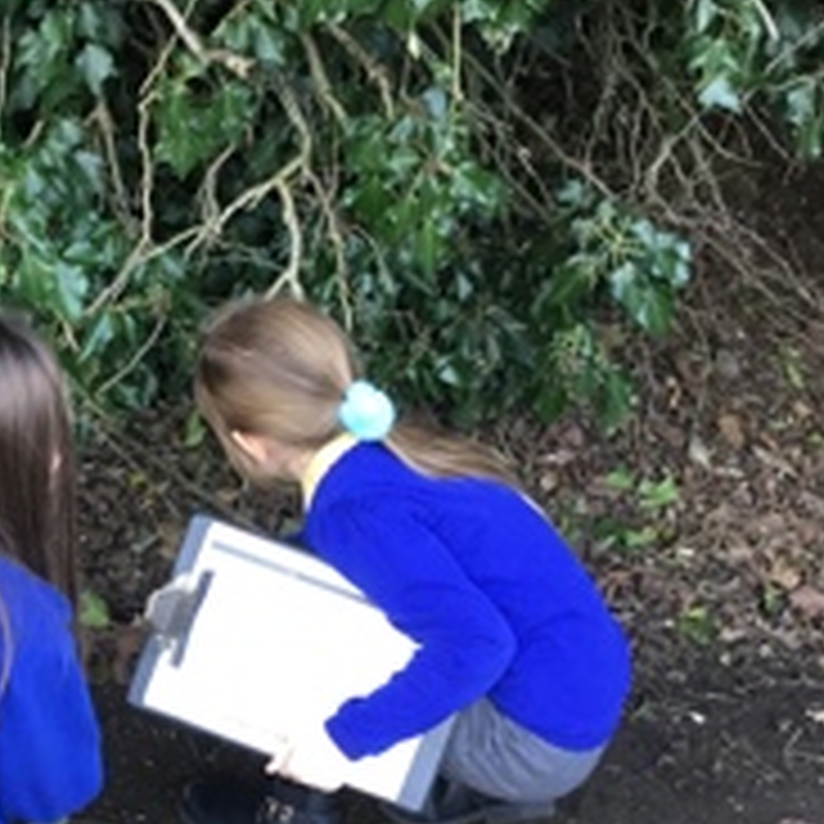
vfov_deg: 28.3
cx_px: -9
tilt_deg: -29.0
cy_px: 603
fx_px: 1616
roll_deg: -2.0
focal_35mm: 60
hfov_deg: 27.0
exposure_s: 1/33
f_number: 2.4
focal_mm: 3.3
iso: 40
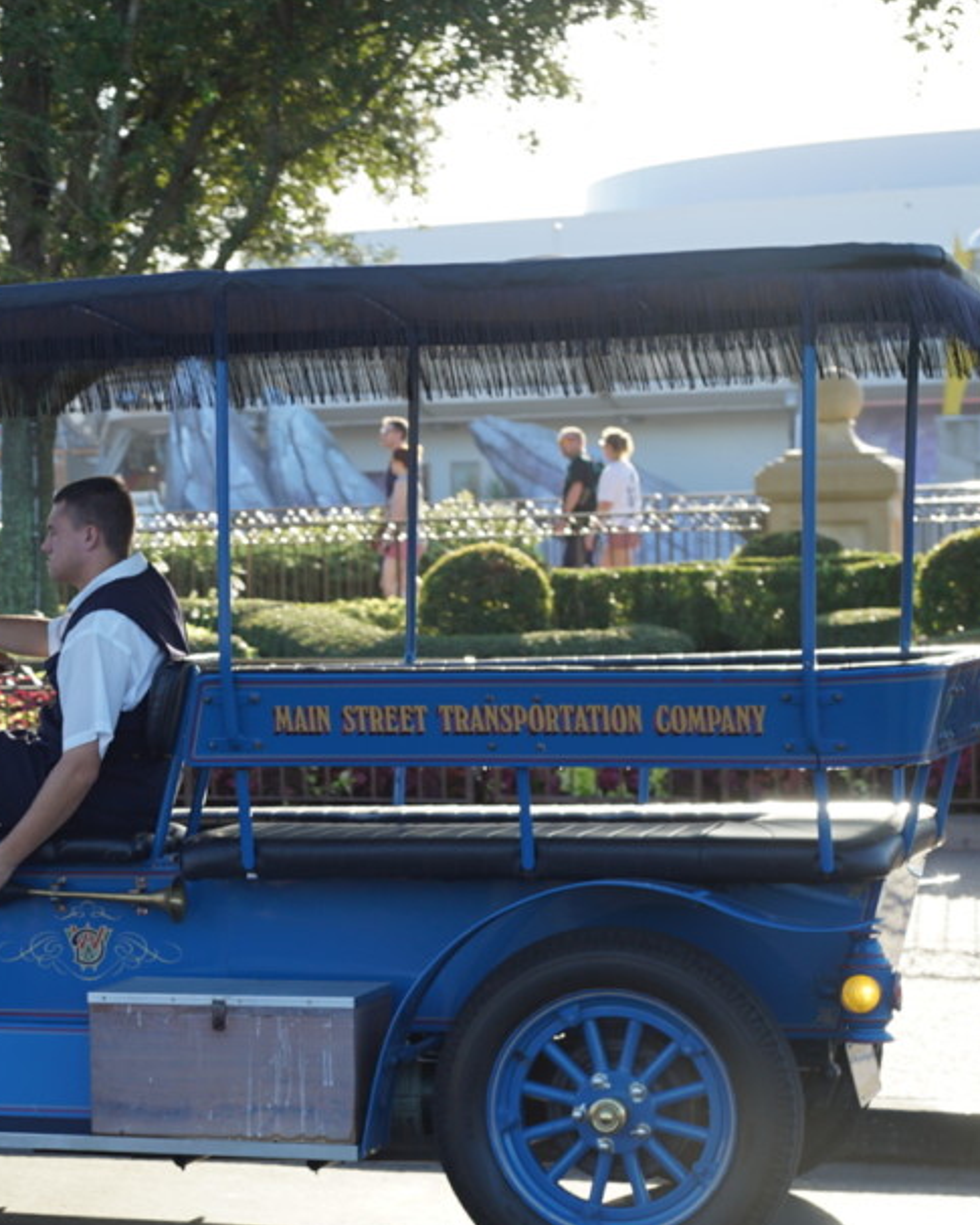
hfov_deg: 16.1
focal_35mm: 93
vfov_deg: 20.6
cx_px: -79
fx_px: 3371
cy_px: 643
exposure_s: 1/125
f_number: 5.6
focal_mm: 50
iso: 100
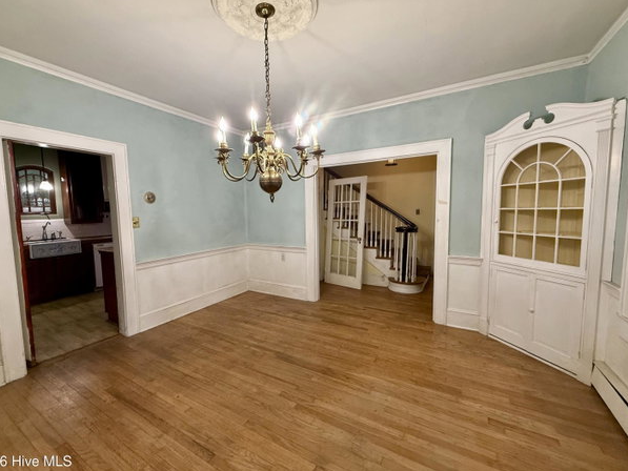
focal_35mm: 15
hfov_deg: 98.1
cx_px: 300
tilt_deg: -5.0
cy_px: 232
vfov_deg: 81.8
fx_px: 272
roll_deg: +0.6
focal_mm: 2.22
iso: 400
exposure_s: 1/120
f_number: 2.2
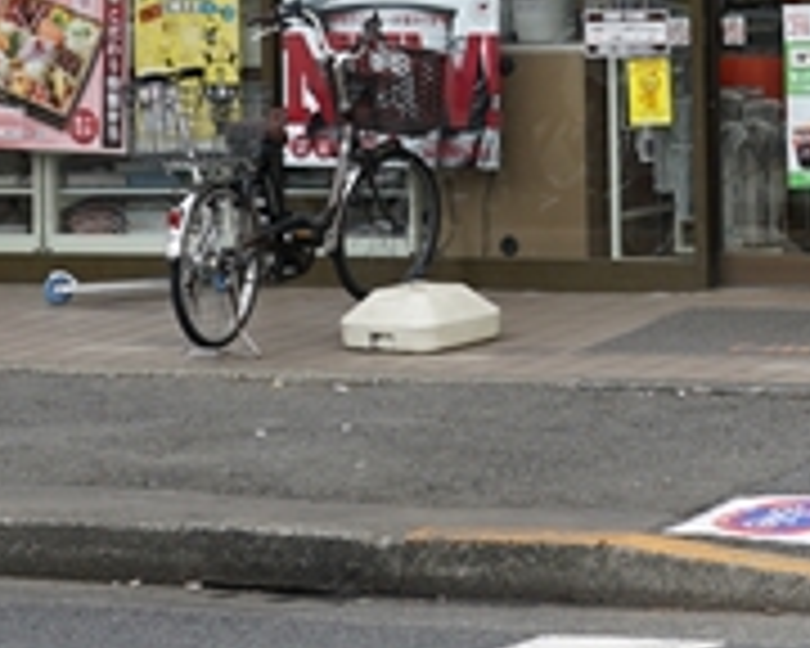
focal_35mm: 188
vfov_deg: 8.1
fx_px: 4507
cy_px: -297
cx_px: 990
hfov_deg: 10.1
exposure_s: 1/60
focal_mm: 30
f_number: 5.6
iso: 100
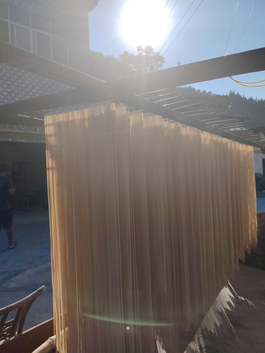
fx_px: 276
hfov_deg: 51.3
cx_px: 132
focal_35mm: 27
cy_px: 176
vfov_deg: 65.3
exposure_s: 1/3500
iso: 100
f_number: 1.8
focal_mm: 6.14
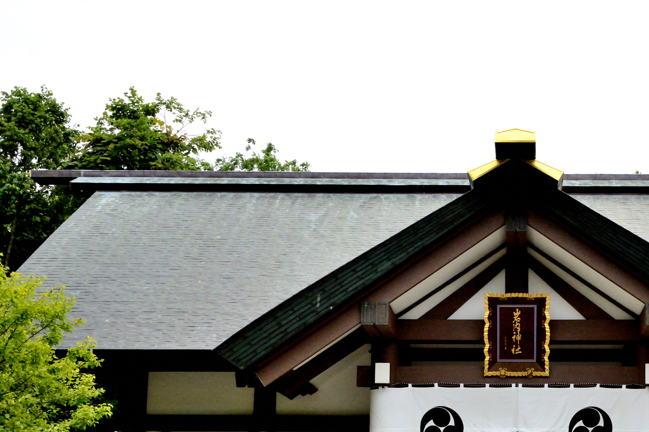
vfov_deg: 19.3
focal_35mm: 70
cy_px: 342
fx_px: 1262
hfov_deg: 28.3
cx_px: 501
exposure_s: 1/2000
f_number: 11
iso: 3200
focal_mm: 40
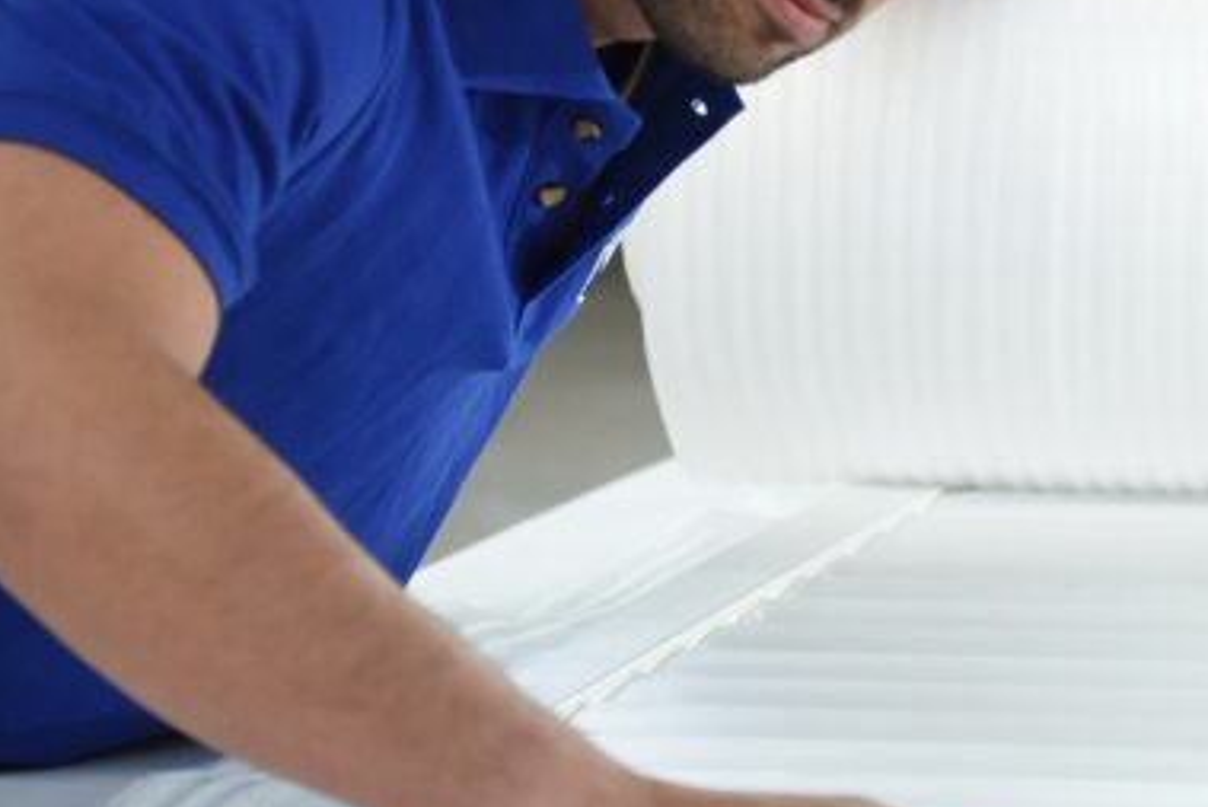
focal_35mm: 189
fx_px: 6344
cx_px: 1320
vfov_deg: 7.3
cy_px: 140
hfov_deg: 10.7
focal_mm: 70
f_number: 2.8
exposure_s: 1/160
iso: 1600
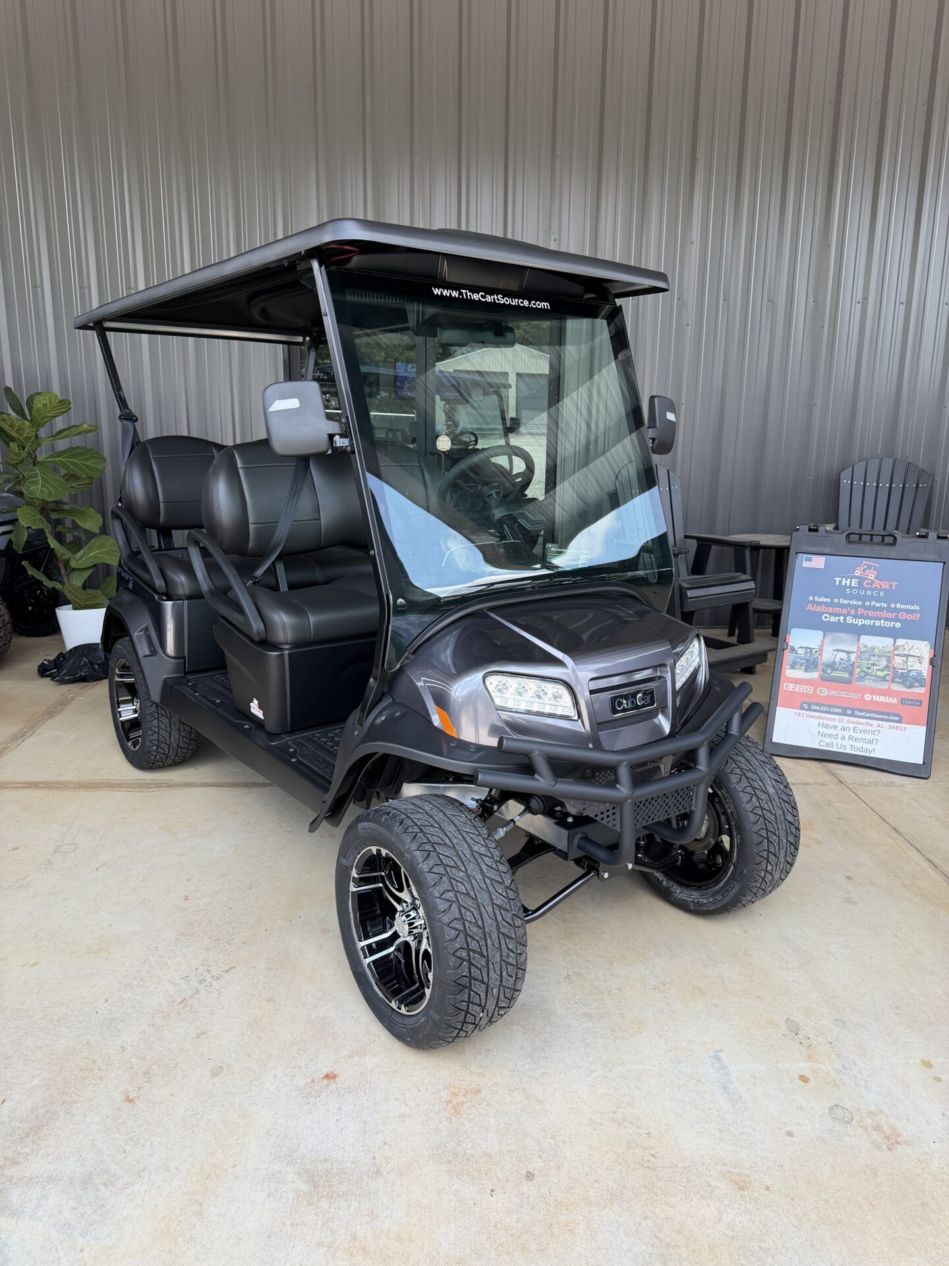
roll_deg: -0.3
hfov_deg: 56.8
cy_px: 633
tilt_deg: -12.1
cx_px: 474
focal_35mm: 24
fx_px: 877
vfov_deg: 71.6
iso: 80
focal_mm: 6.76
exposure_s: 1/598
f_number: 1.78
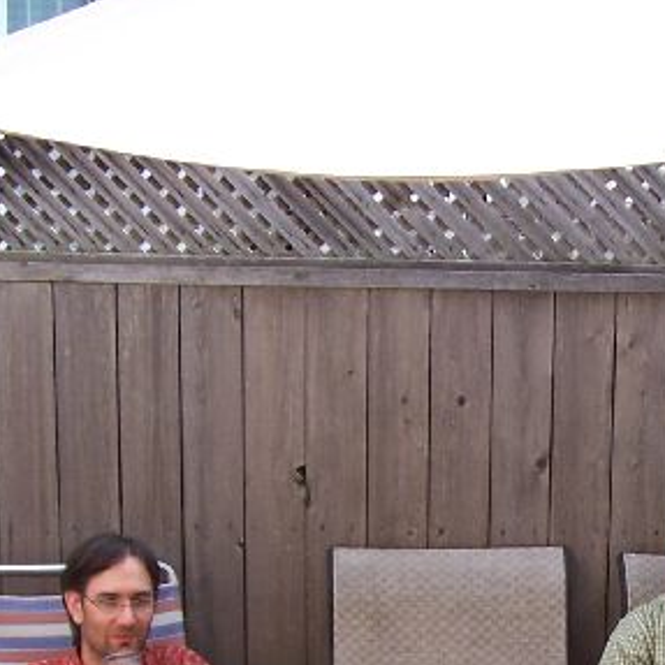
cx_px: 695
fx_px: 2195
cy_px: 695
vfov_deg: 16.8
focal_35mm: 101
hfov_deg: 16.8
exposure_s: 1/60
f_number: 2.8
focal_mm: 6.3
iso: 80
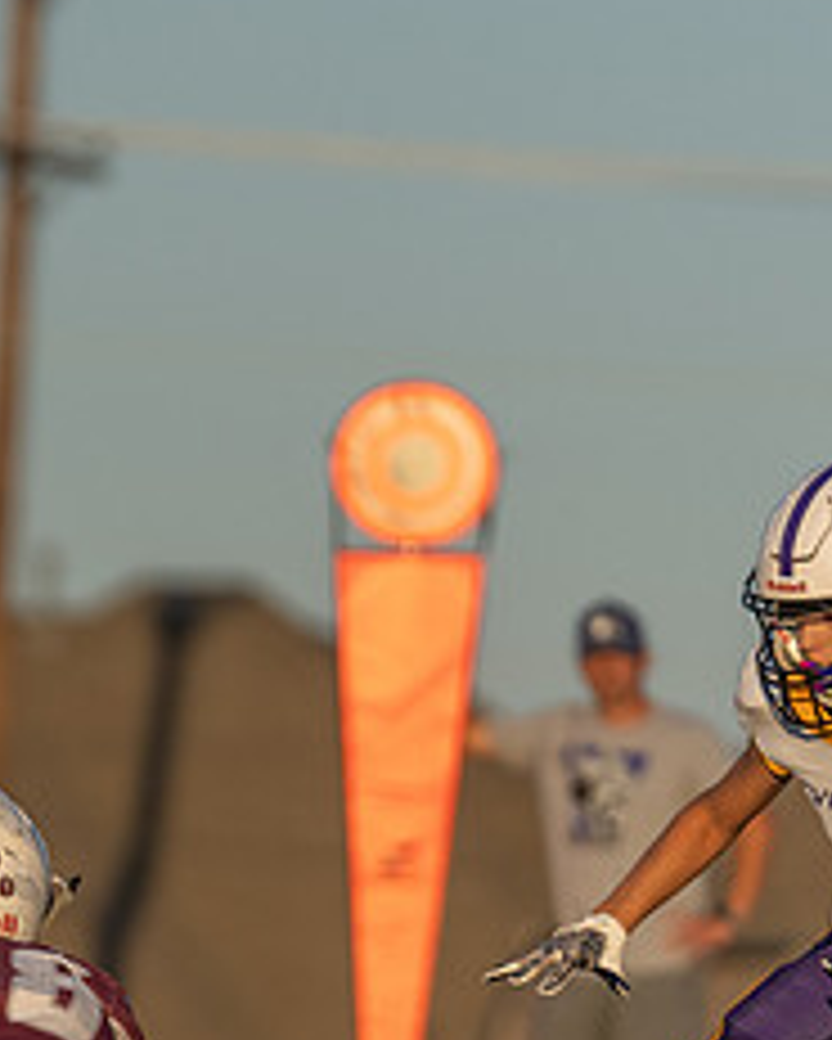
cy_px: 1025
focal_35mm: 724
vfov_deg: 2.7
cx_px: -508
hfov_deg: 2.1
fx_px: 22270
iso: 250
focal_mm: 200
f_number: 2.8
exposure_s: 1/3200
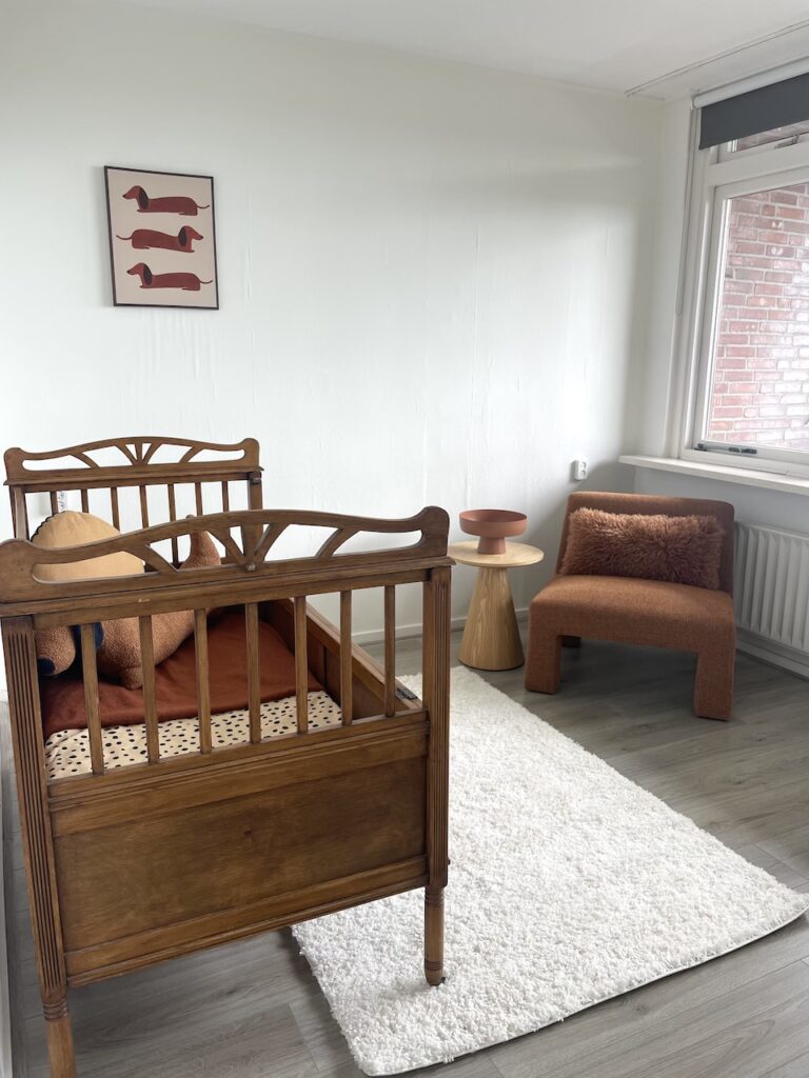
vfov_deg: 67.3
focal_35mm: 26
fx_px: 810
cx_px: 404
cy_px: 539
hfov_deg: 53.1
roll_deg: -0.1
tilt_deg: -12.1
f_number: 1.6
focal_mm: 4.2
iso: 50
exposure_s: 1/121
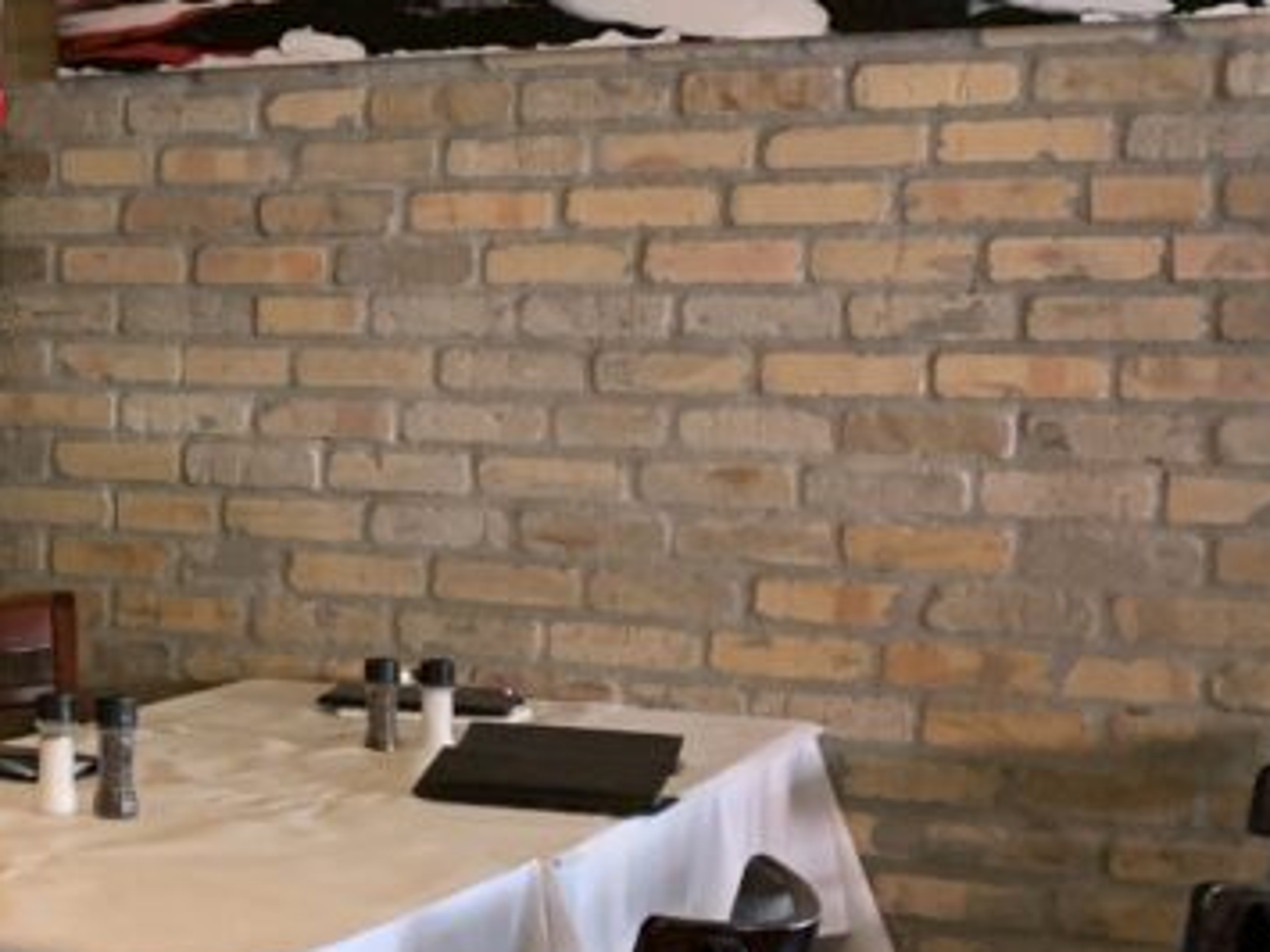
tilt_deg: -1.2
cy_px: 426
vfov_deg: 19.6
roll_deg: -1.4
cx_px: -293
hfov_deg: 23.5
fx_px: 2751
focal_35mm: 75
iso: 500
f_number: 1.8
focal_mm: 4.25
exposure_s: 1/30
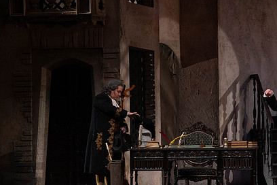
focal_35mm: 182
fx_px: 1400
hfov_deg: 11.3
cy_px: 102
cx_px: 191
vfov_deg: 7.5
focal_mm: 128
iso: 3200
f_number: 8
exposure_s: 1/250
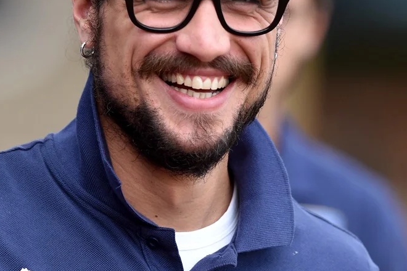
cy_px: 65
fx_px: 8230
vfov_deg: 1.9
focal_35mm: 728
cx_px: 187
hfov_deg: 2.8
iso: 1600
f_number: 5.6
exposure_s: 1/1000
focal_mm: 400
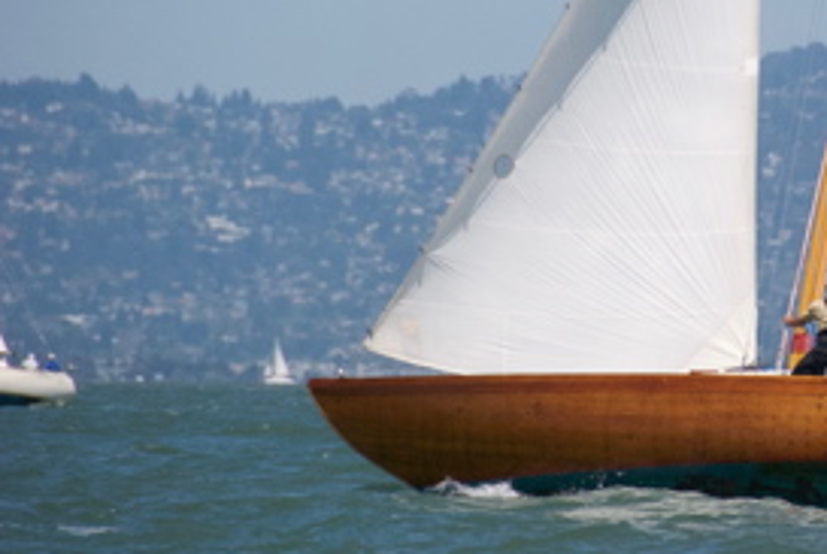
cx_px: 874
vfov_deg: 2.5
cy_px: 145
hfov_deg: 3.8
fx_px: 12563
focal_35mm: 546
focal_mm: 170
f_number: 5.6
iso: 800
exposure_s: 1/4000
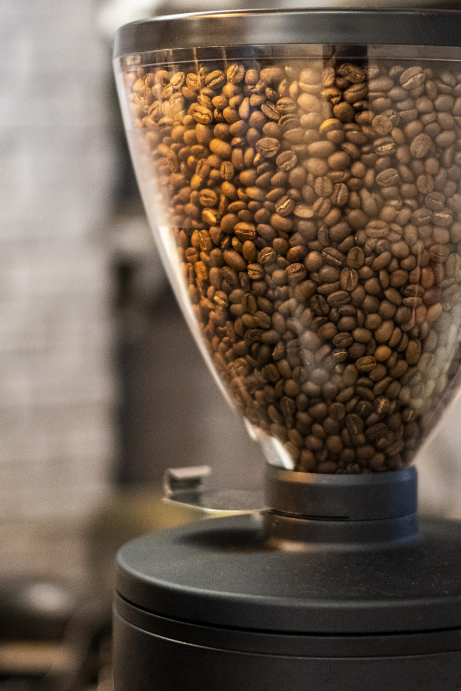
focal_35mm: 84
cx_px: 263
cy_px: 294
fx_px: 1613
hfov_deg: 16.3
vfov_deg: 24.2
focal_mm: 35
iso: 2500
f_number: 1.4
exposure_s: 1/125
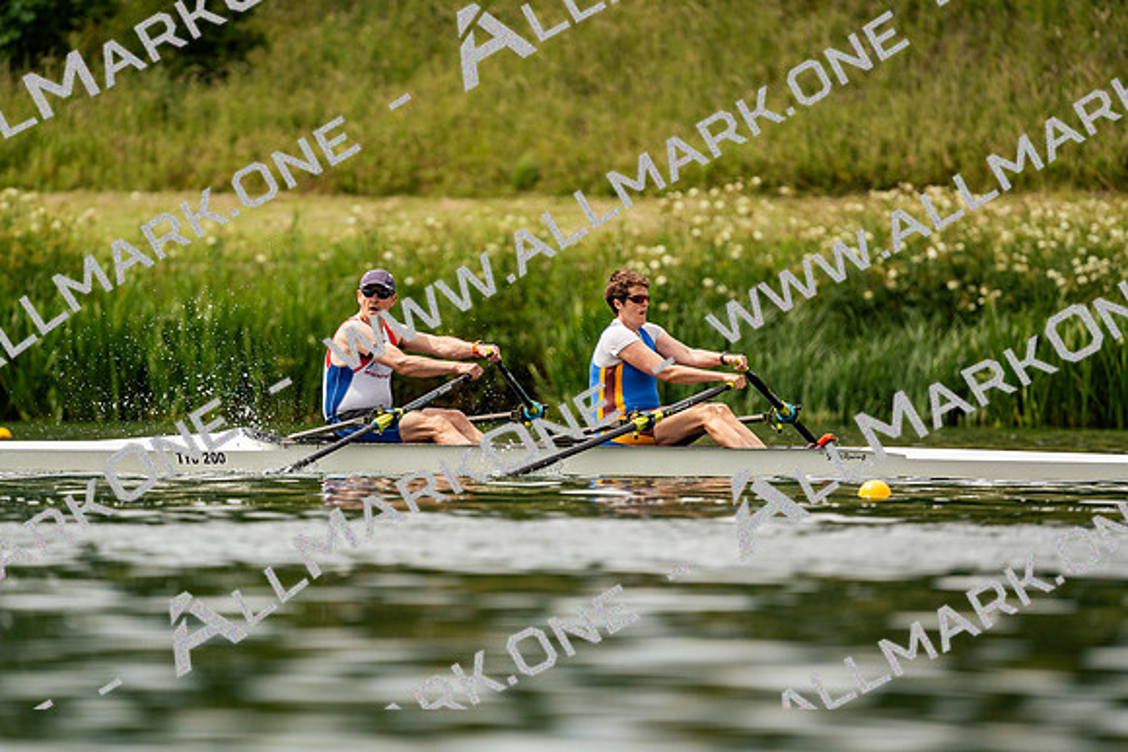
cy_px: 376
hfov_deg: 3.4
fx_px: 18804
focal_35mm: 600
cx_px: 564
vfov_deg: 2.3
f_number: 6.3
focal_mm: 600
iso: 320
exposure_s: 1/2000
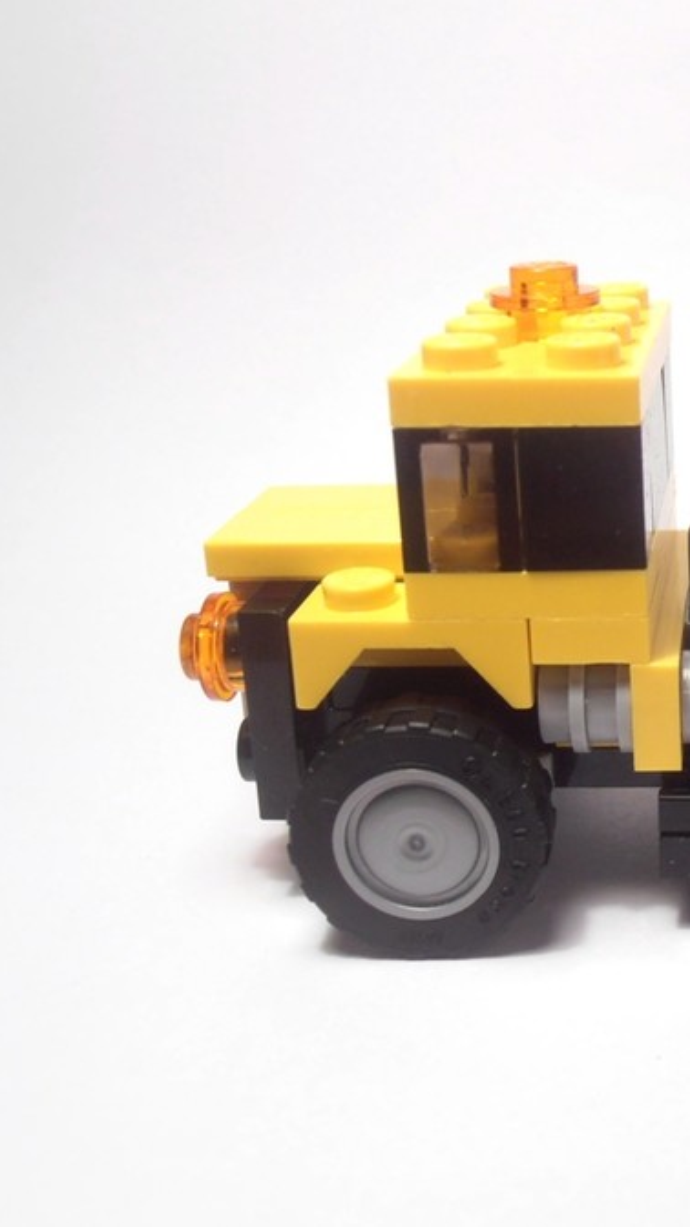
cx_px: 785
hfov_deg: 21.0
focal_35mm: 54
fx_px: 1756
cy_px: 613
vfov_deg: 38.5
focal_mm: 6.61
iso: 80
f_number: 3.9
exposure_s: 1/40
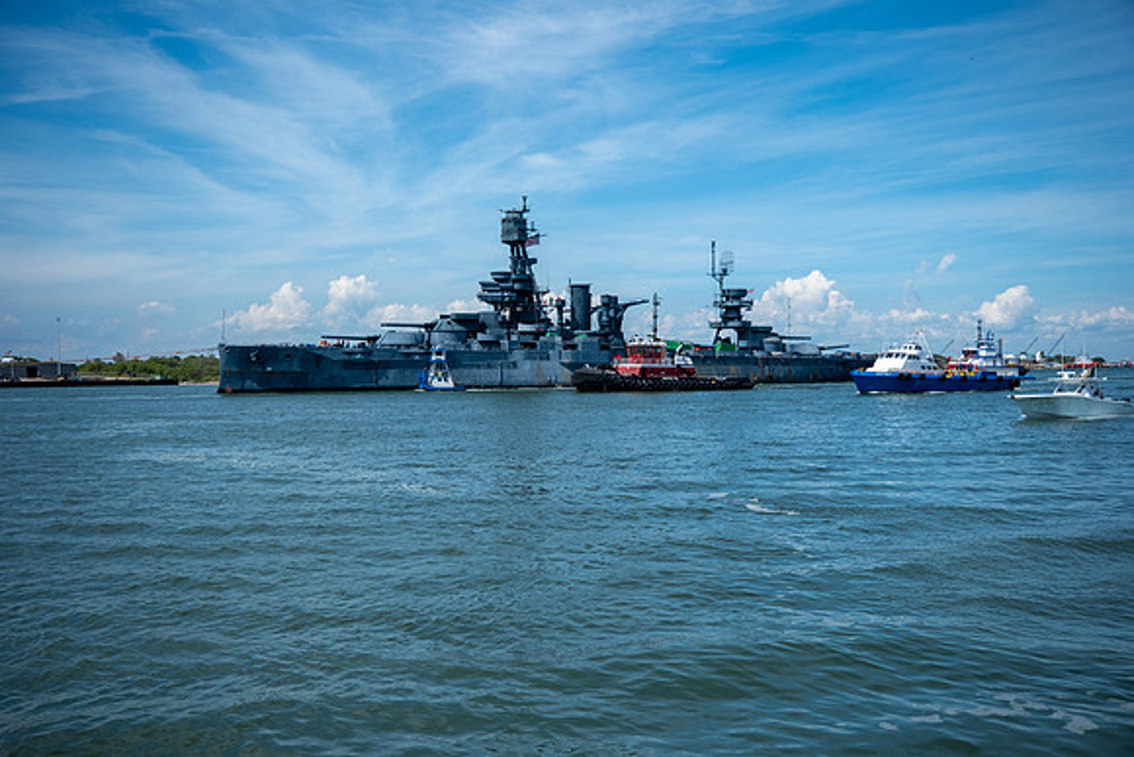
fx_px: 1229
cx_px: 567
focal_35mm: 39
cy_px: 378
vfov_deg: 34.2
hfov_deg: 49.5
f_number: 4
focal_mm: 26
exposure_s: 1/2200
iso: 160
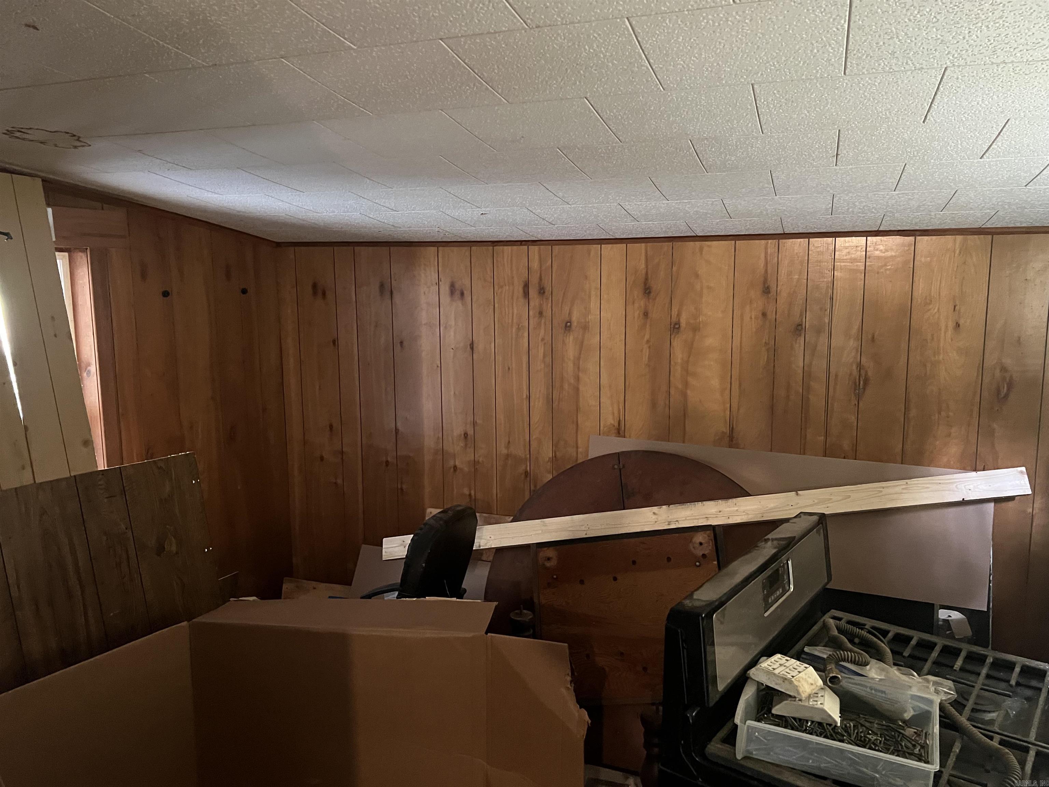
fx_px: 788
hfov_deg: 67.3
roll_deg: +0.7
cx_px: 524
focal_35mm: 26
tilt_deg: -8.0
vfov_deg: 53.1
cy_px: 394
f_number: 1.5
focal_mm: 5.7
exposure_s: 1/30
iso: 640
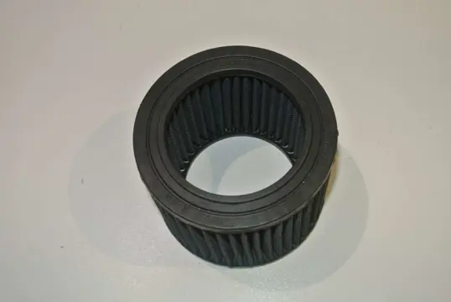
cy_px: 151
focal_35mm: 44
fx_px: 552
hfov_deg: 44.5
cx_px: 226
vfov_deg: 30.6
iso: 200
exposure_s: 1/60
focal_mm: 16.3
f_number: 4.2
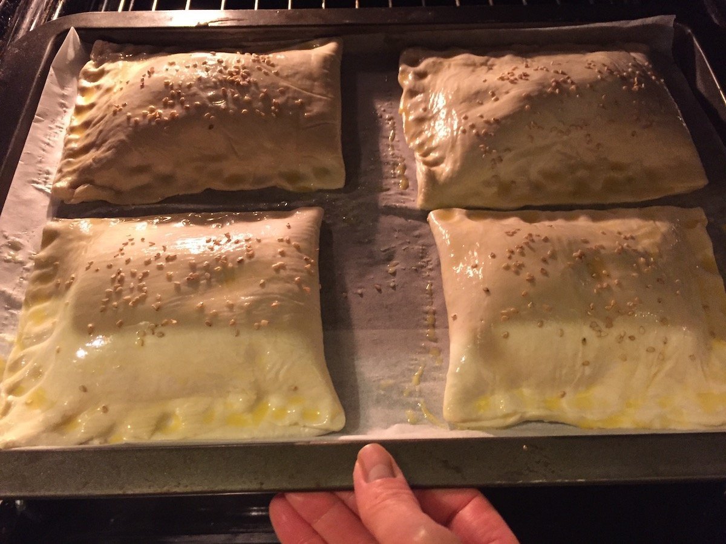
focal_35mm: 29
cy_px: 272
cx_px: 363
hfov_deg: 61.7
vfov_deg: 48.2
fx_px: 608
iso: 320
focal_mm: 4.15
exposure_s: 1/17
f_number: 2.2
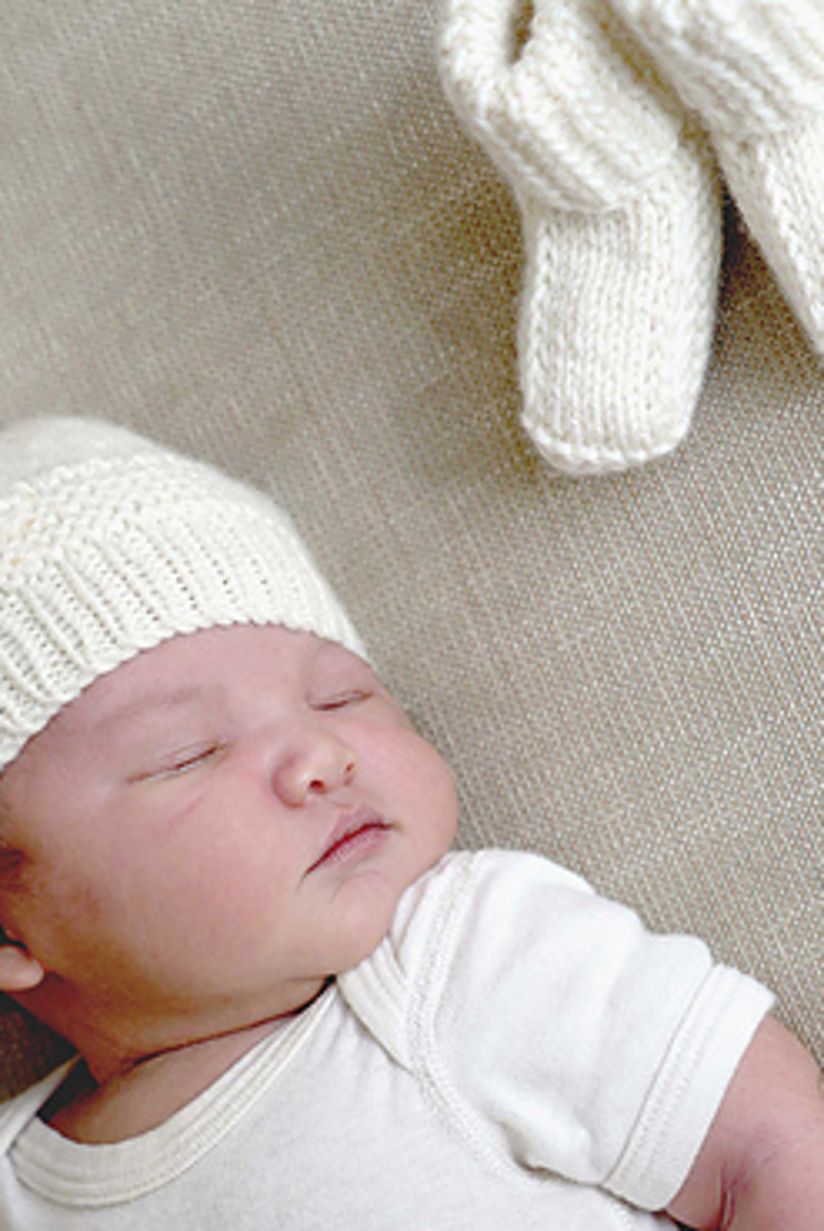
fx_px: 3321
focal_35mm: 97
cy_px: 894
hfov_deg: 14.1
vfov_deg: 20.9
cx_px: 392
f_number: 5
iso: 100
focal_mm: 56
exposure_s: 1/125
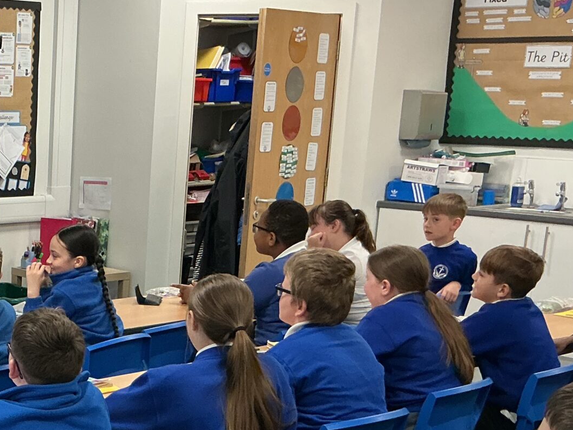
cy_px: 378
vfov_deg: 20.6
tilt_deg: -14.2
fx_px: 1158
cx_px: -56
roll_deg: -0.2
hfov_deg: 25.7
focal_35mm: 70
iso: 125
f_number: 1.8
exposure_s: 1/60
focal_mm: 3
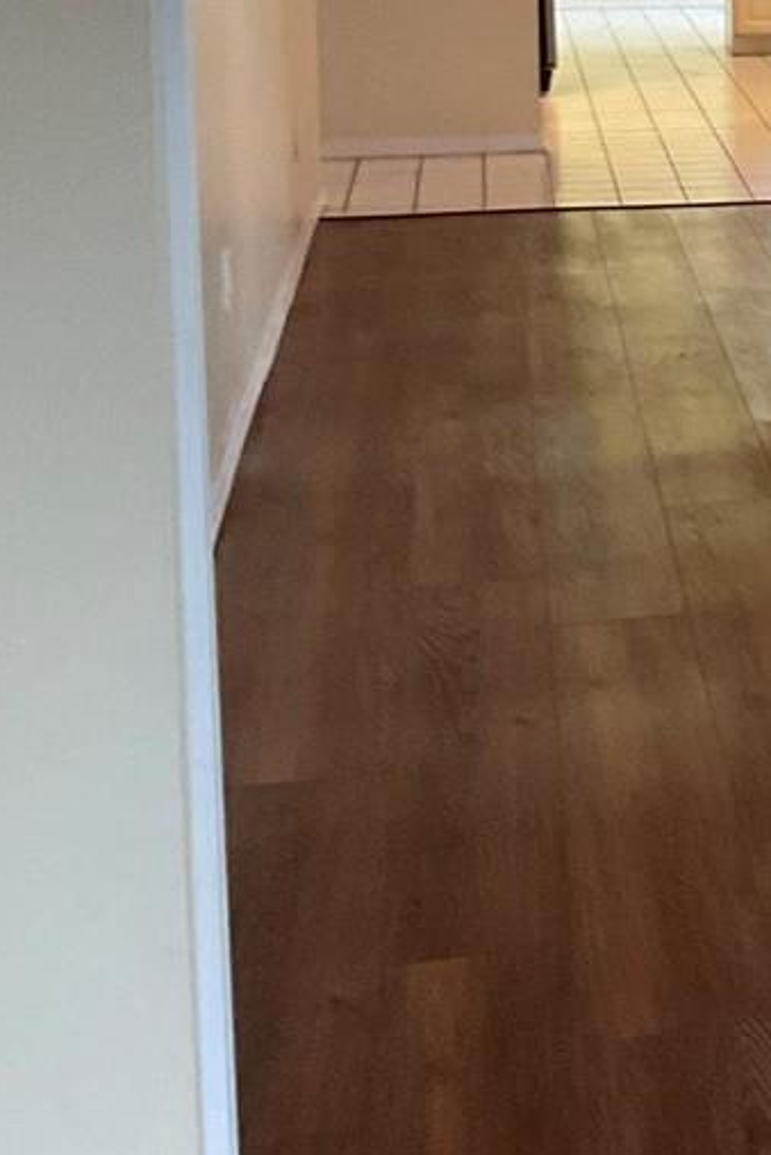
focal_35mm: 95
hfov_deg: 12.1
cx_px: 1735
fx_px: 3050
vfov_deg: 20.9
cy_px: 91
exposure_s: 1/60
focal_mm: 3
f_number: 1.8
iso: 100
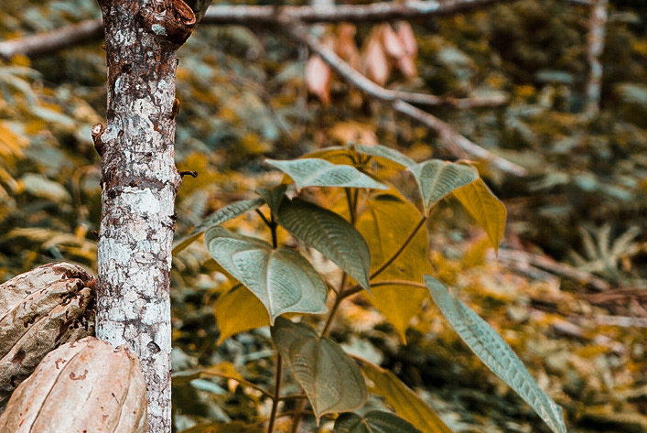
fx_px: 1439
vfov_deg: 16.7
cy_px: 444
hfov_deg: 24.9
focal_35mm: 80
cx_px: 125
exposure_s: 1/200
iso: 200
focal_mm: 35
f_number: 4
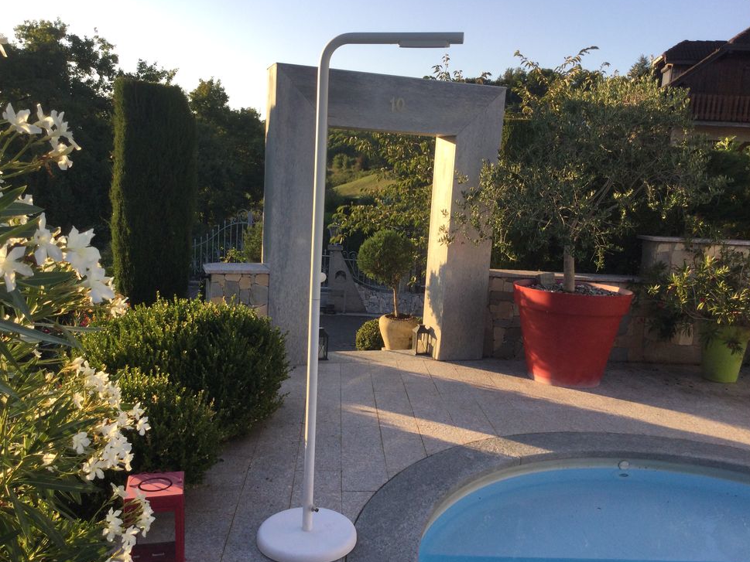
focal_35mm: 32
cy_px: 279
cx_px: 375
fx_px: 693
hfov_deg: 56.8
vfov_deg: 44.2
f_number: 2.4
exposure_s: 1/344
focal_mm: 3.3
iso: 25
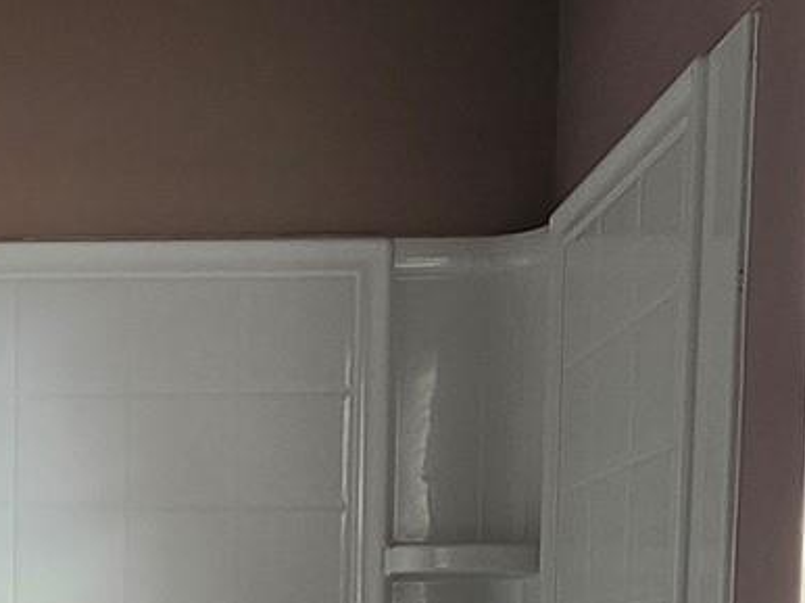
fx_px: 1604
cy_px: 801
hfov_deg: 26.7
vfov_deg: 19.5
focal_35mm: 69
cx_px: 6
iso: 100
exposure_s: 1/60
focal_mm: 1.74
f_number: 2.2
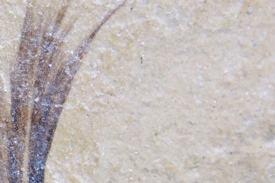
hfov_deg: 3.0
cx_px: 22
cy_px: 109
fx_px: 5256
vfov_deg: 2.0
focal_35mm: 688
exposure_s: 1/50
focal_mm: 41.3
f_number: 5.6
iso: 125
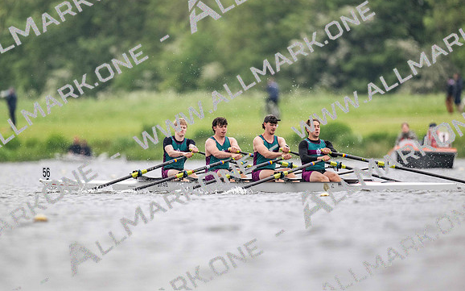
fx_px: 7780
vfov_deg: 2.1
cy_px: 152
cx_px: 232
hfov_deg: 3.4
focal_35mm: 614
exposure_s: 1/2000
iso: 2200
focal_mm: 600
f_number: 4
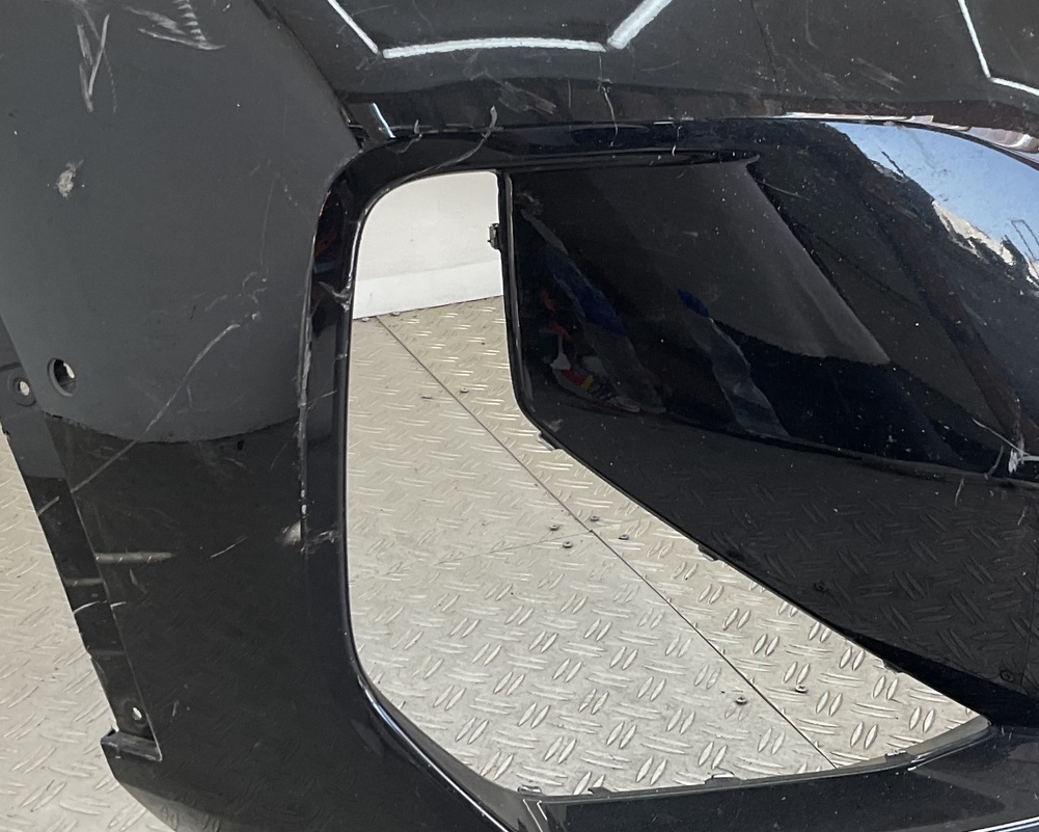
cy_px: 327
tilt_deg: -21.1
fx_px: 1753
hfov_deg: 32.9
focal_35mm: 57
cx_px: 652
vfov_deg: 26.6
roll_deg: -1.4
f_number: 1.8
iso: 20
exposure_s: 1/100
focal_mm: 3
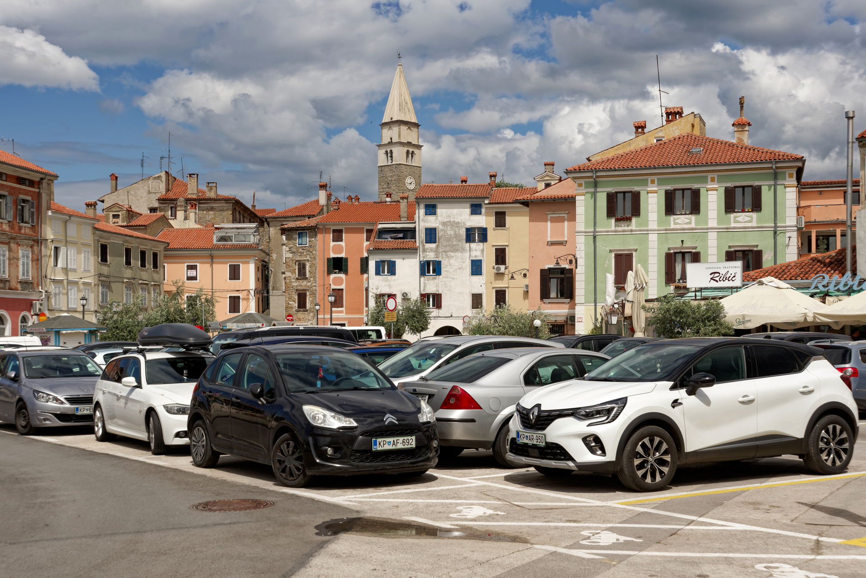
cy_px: 289
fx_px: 1083
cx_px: 433
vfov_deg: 29.9
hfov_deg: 43.6
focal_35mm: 45
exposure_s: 1/1600
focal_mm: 45
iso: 100
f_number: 8
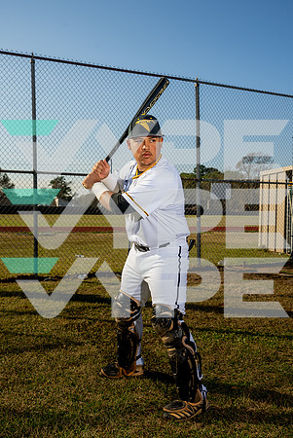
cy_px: 219
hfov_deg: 37.9
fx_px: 426
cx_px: 146
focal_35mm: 35
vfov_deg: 54.4
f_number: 6.3
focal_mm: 35
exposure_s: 1/320
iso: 50
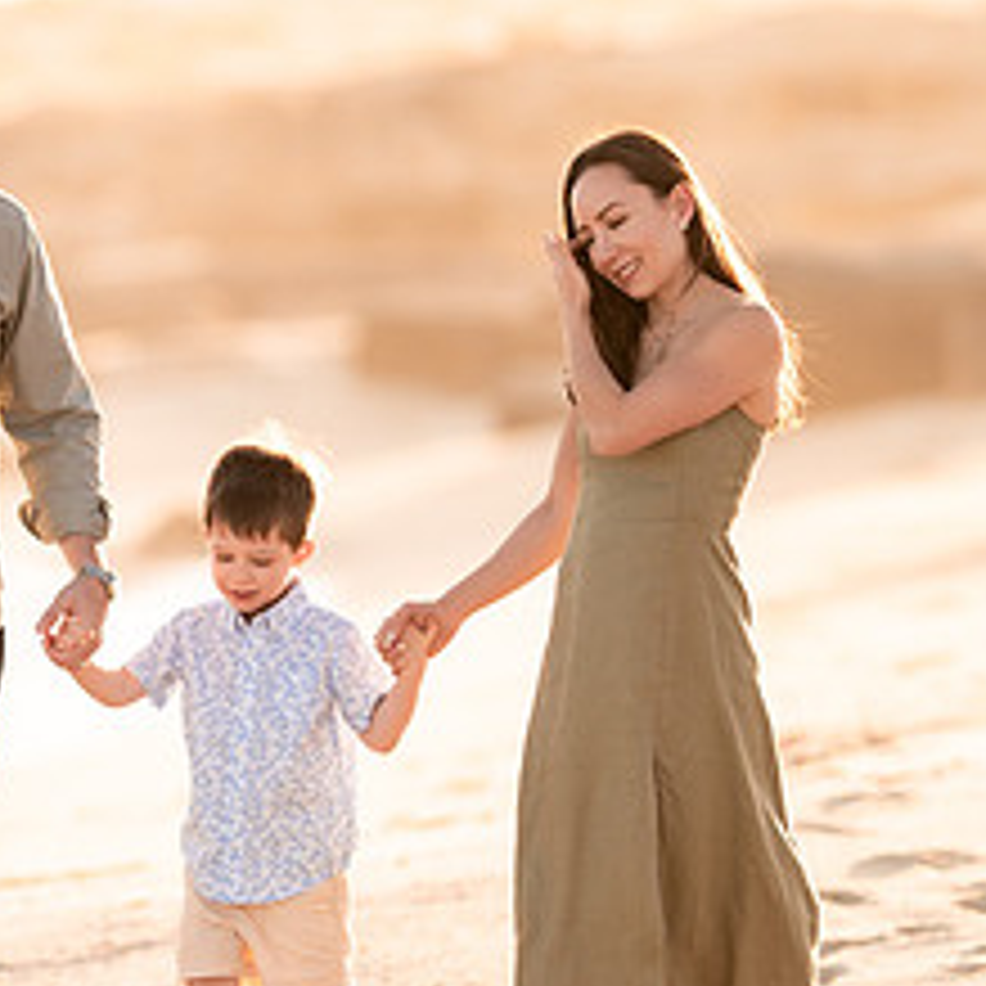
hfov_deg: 5.8
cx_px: 95
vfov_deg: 5.8
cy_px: 561
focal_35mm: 304
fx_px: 9797
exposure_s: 1/2500
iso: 100
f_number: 1.8
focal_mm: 135
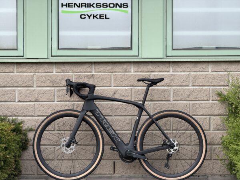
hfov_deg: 19.6
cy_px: 90
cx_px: 120
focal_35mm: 100
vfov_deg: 14.8
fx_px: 693
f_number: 2.8
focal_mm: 16.89
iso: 50
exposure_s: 1/220
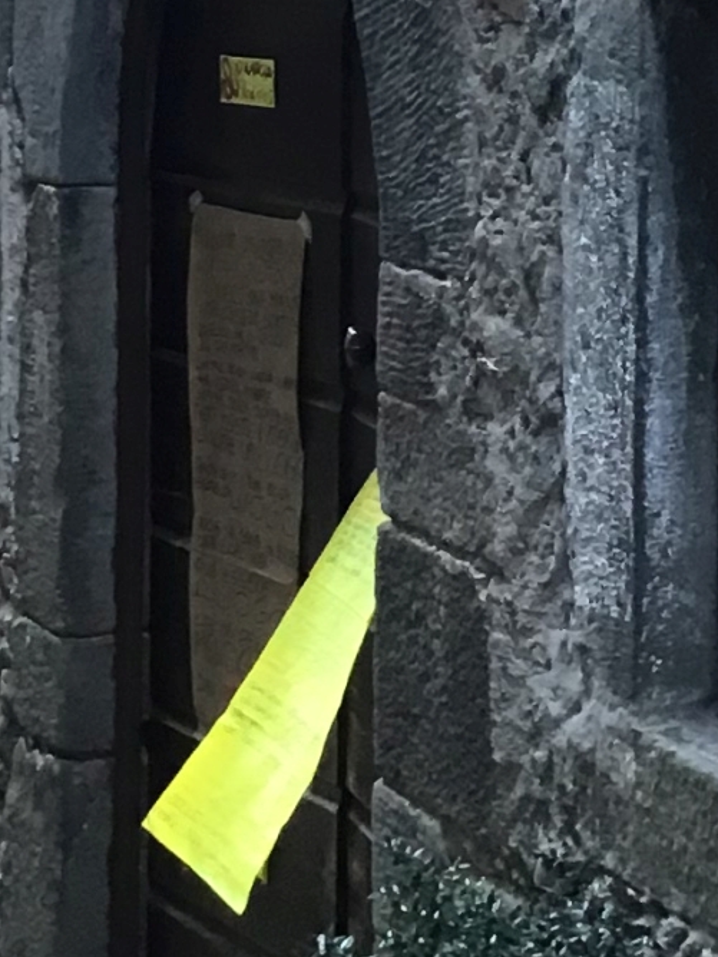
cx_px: 450
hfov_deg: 11.4
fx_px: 3595
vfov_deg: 14.6
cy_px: -236
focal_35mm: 130
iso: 125
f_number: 2.4
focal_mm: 3.3
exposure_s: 1/33
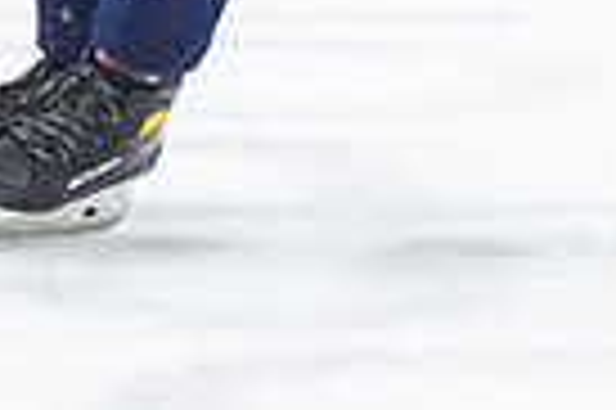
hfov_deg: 2.6
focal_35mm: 807
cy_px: -663
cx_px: 243
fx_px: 13792
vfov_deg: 1.7
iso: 1800
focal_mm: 92
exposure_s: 1/640
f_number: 2.8
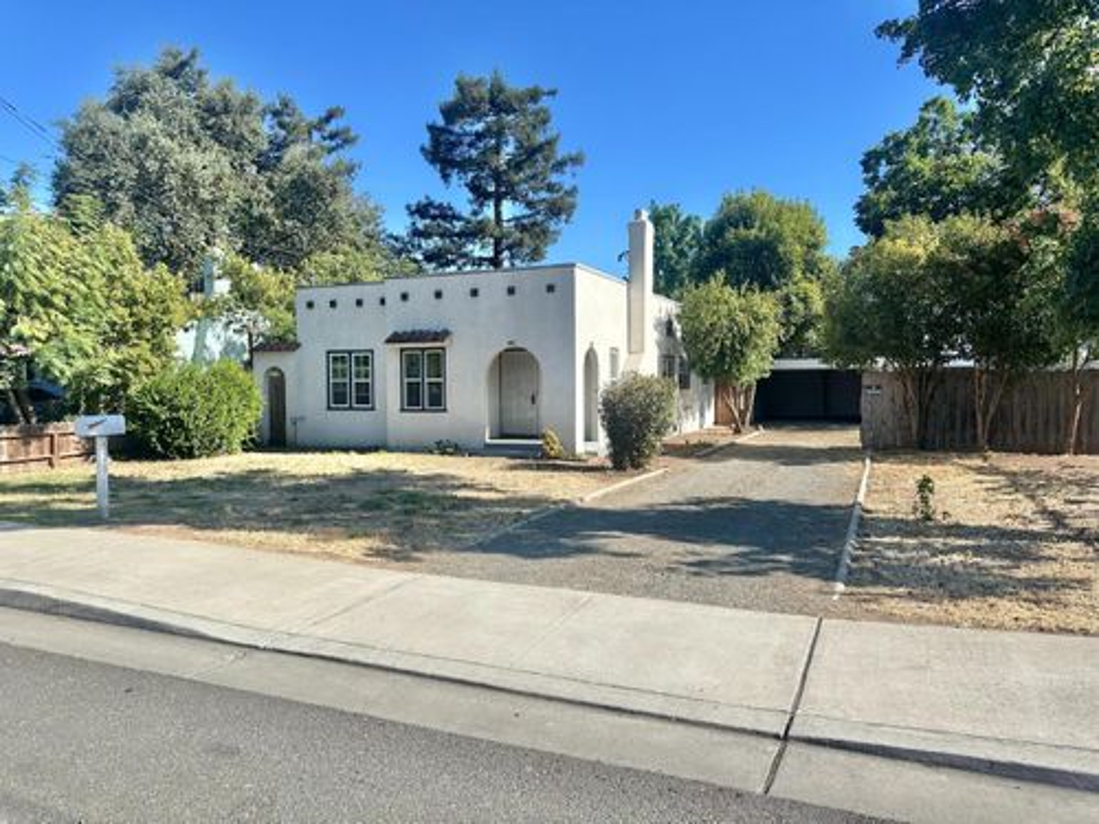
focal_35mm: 24
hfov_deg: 71.6
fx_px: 762
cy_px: 412
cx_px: 550
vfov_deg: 56.8
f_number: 1.78
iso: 80
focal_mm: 6.86
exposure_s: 1/3597
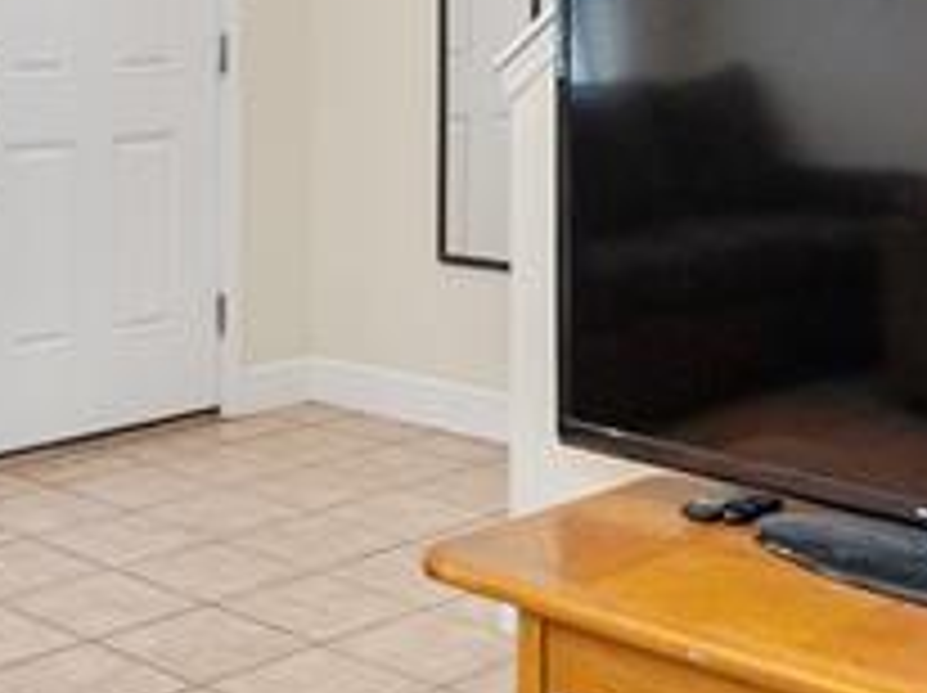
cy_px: 22
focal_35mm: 67
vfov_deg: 21.2
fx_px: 1792
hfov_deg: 28.7
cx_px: 256
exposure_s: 1/15
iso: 2000
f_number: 7.1
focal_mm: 14
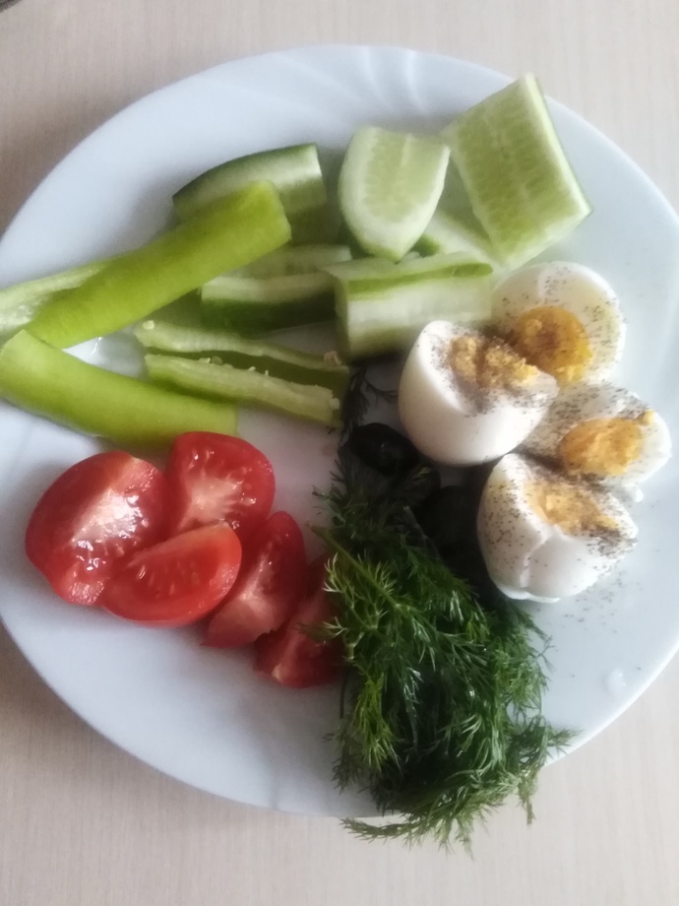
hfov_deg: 53.1
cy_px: 453
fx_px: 680
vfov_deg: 67.3
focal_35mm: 26
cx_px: 340
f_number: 2.2
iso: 1067
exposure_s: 1/12
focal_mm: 3.46
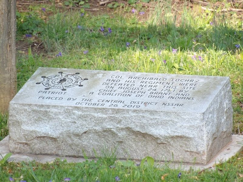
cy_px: 91
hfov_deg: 3.3
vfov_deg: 2.5
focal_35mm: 604
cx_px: 122
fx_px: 4240
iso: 186
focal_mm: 108.3
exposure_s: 1/100
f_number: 4.2
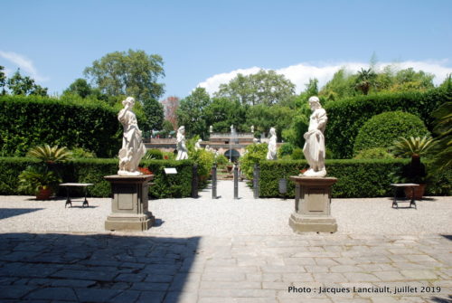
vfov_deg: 48.1
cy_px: 152
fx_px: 339
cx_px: 226
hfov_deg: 67.3
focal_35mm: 27
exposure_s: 1/50
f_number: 16
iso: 100
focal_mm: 18
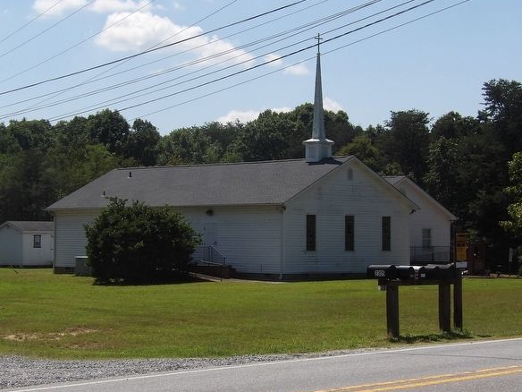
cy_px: 182
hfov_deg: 23.0
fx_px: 1282
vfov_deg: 17.4
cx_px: 243
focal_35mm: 85
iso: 100
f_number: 4.9
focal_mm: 11.1
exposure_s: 1/684
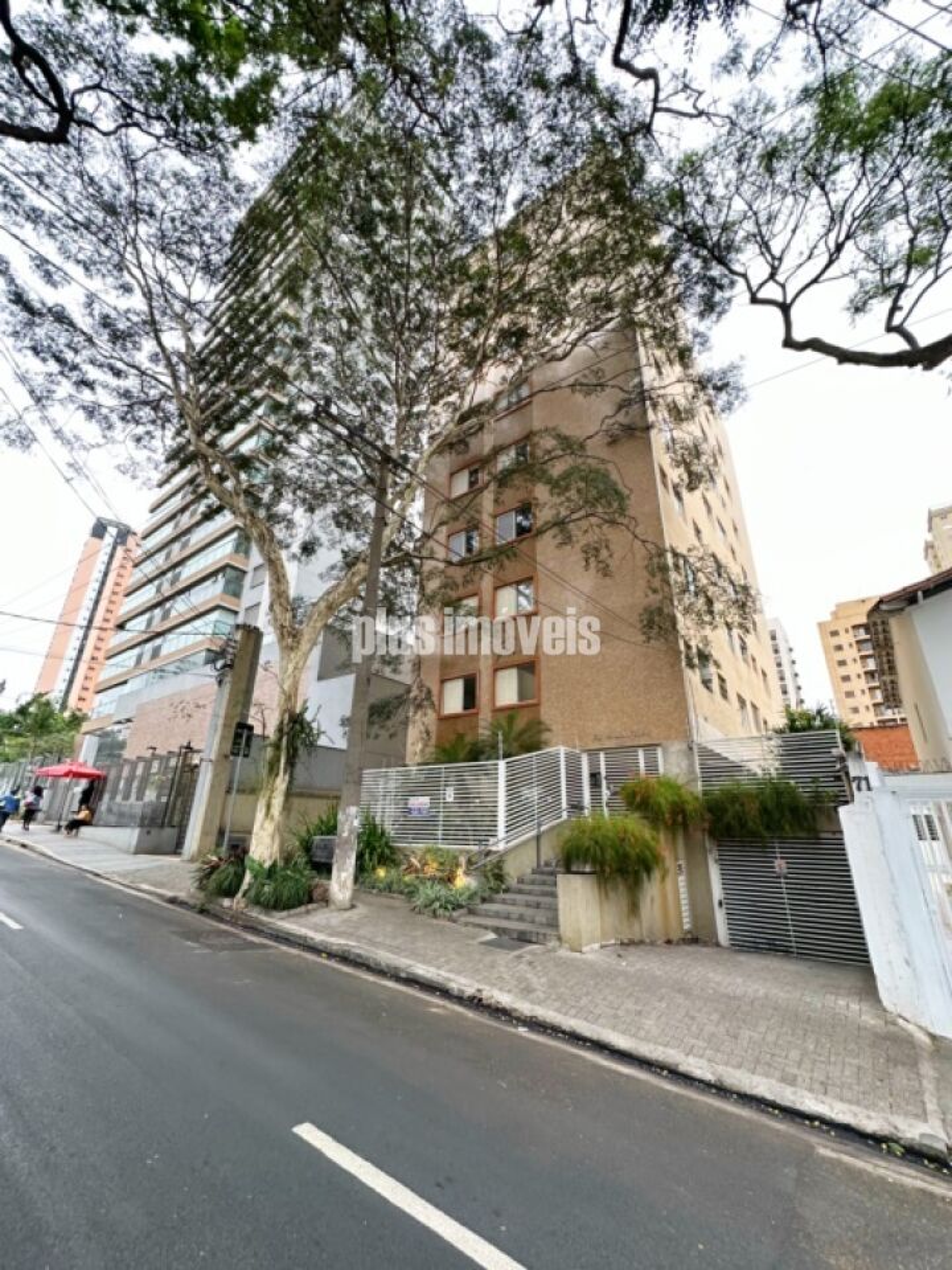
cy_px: 635
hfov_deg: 85.7
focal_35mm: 14
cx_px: 476
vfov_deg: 102.1
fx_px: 513
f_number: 2.2
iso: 160
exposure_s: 1/99
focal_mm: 2.22
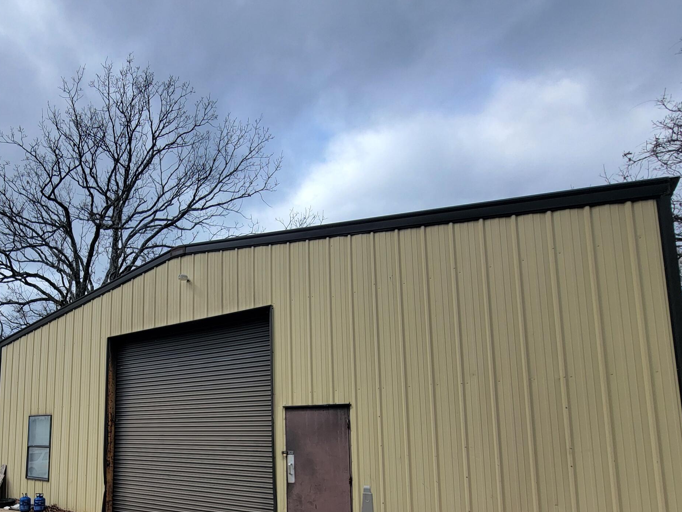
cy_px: 383
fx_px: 414
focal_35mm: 21
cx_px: 158
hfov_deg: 72.6
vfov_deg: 60.1
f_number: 2.2
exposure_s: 1/1176
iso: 50
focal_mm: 2.2
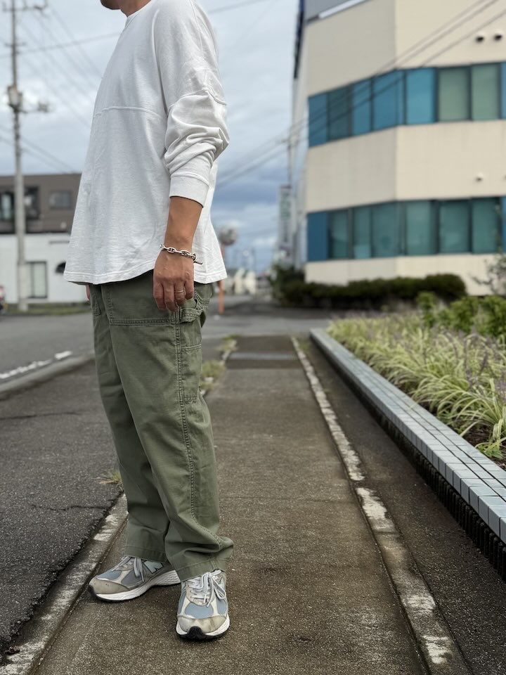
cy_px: 338
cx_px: 253
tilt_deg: -1.8
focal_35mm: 24
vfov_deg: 71.6
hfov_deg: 56.8
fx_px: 468
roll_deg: +1.0
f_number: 1.78
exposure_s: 1/5319
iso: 80
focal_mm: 6.76
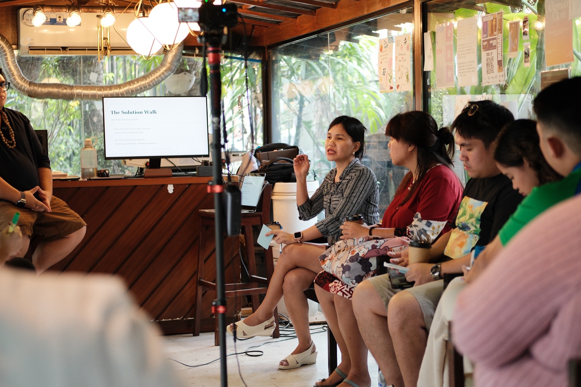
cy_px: 194
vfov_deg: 18.2
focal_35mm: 75
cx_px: 290
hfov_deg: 27.0
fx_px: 1210
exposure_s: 1/160
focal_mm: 50
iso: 1250
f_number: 2.2
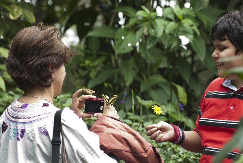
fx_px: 872
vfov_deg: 10.7
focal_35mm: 129
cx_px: 122
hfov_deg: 15.9
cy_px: 82
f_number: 4.5
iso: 100
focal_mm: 86
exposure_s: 1/25
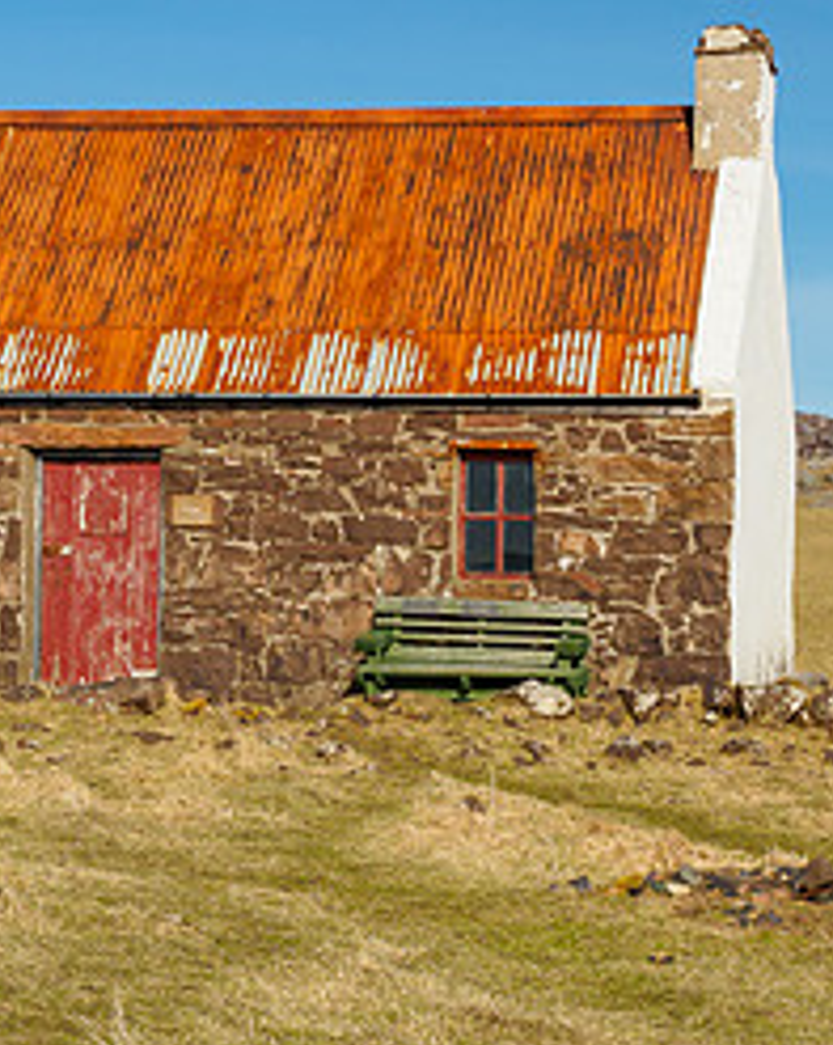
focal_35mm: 101
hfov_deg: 15.2
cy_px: 381
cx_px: 478
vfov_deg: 19.0
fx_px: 3118
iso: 200
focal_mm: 22
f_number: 7.1
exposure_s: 1/250
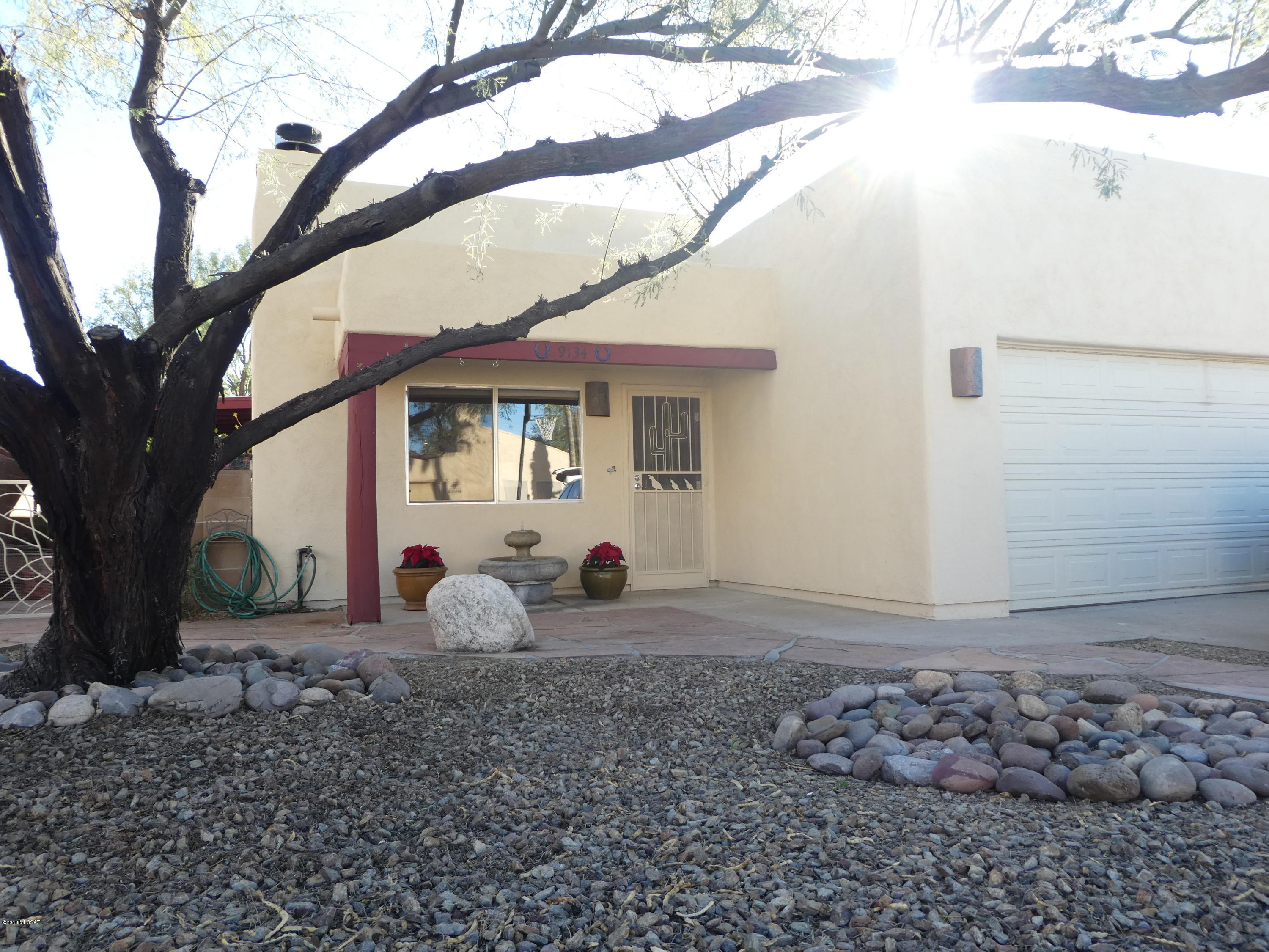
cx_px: 634
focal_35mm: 24
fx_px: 880
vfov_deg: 56.8
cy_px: 476
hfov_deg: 71.6
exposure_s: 1/125
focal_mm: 4.3
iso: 80
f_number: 3.3
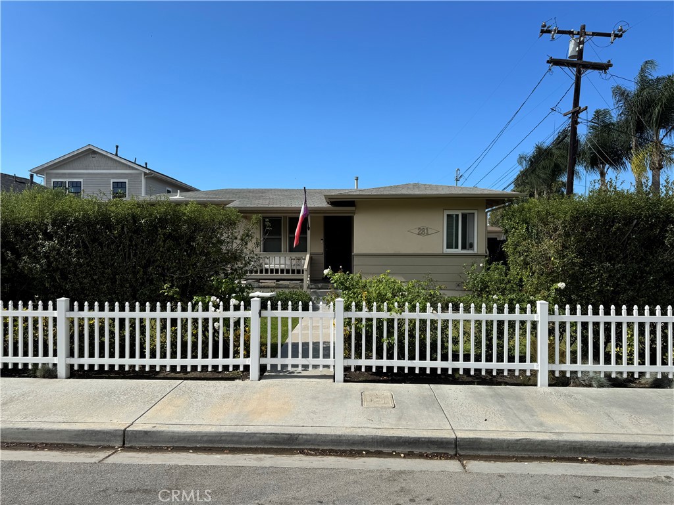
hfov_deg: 71.6
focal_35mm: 24
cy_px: 252
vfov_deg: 56.8
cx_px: 337
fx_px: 467
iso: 80
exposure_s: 1/4950
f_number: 1.78
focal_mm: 6.76
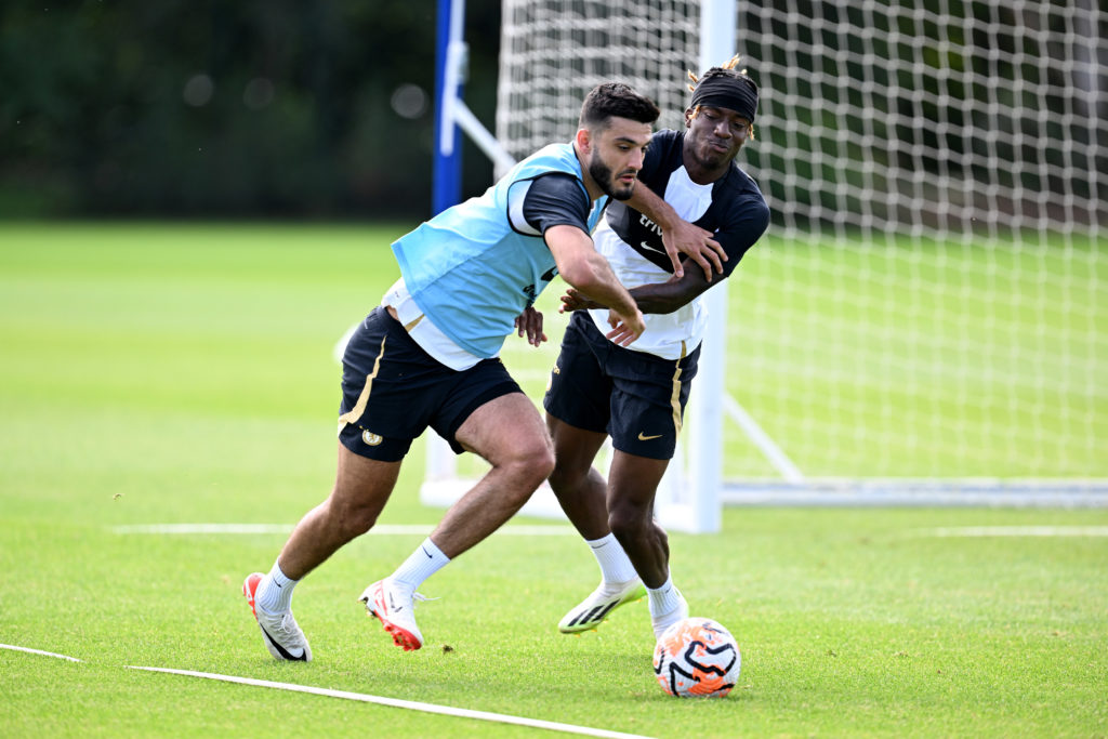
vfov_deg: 3.4
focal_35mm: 400
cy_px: 370
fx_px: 12312
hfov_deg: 5.2
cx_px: 554
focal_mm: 400
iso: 400
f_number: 3.5
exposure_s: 1/1250
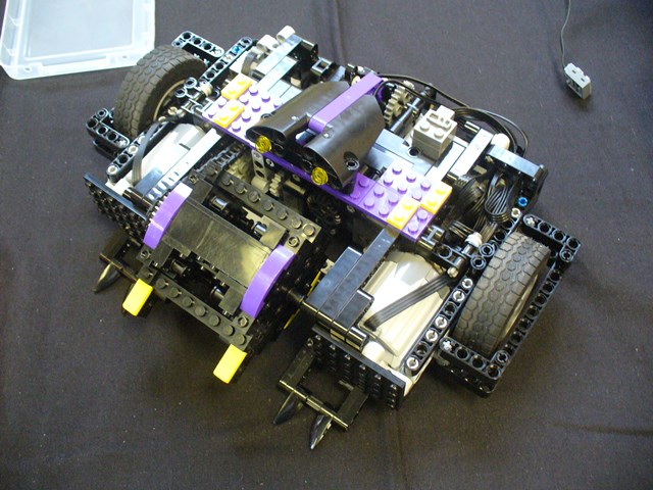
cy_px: 245
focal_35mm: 37
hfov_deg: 50.1
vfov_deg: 38.7
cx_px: 326
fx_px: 698
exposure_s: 1/20
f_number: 2.8
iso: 400
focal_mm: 6.1
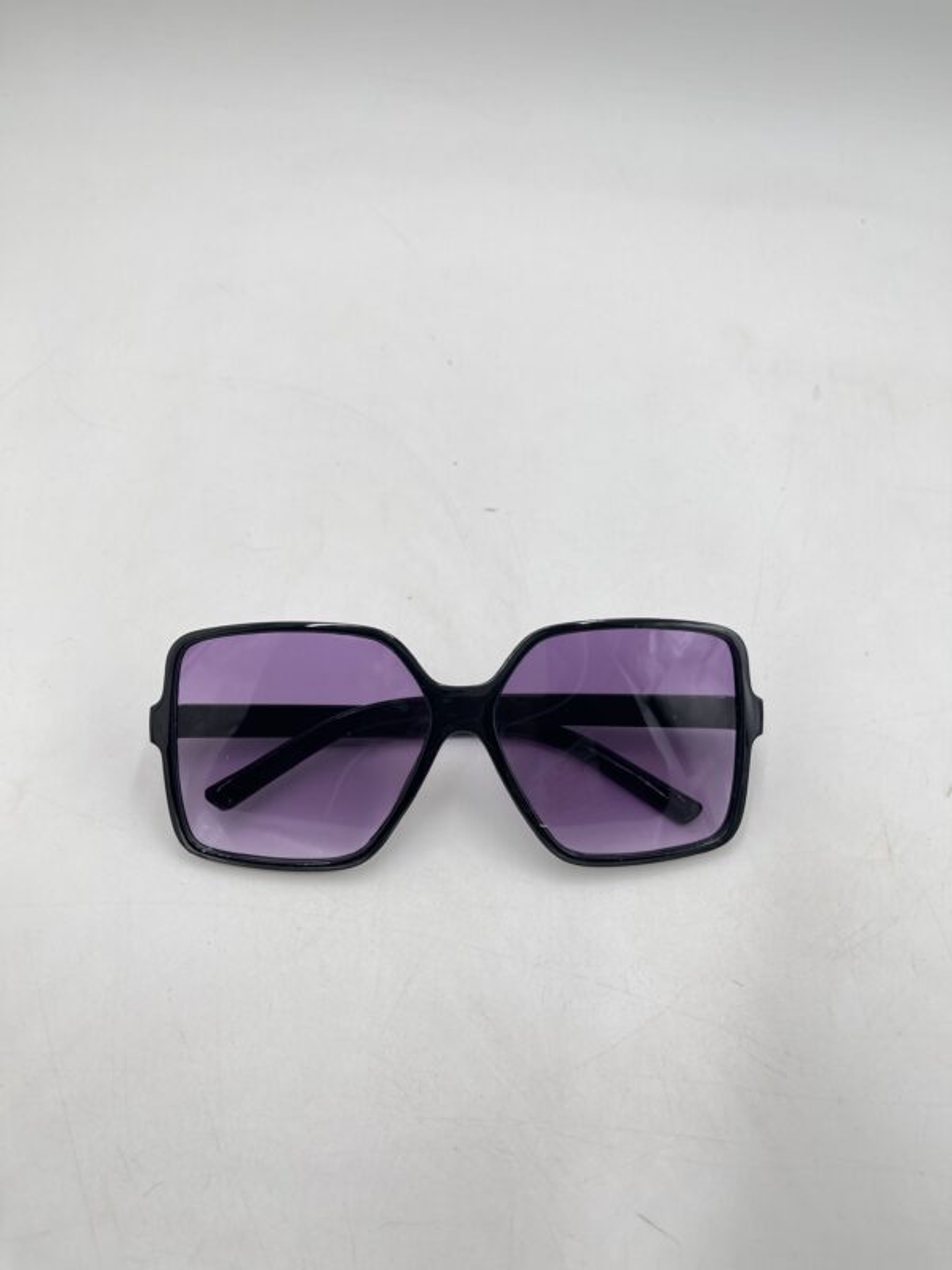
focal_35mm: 25
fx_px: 917
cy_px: 635
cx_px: 476
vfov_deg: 69.4
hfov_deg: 54.9
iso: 40
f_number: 1.6
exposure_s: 1/242
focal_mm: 5.1
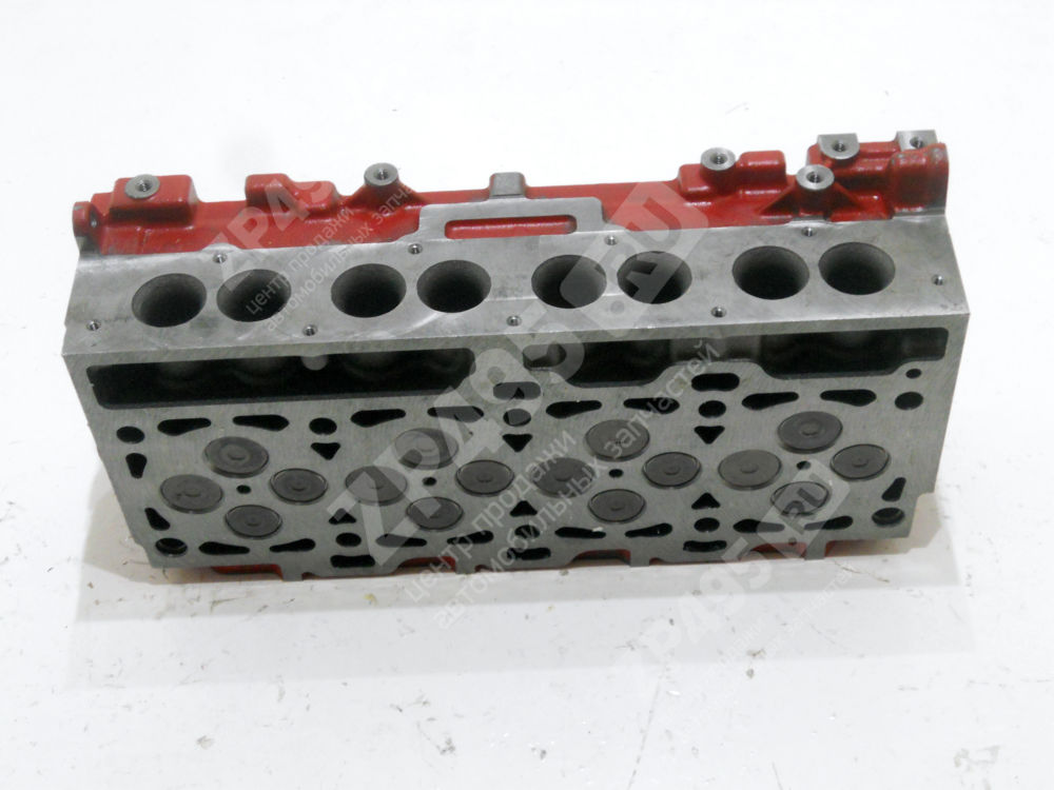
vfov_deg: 27.0
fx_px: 1644
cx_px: 527
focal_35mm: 54
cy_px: 395
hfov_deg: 35.5
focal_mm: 9.8
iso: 400
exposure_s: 1/30
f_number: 4.8
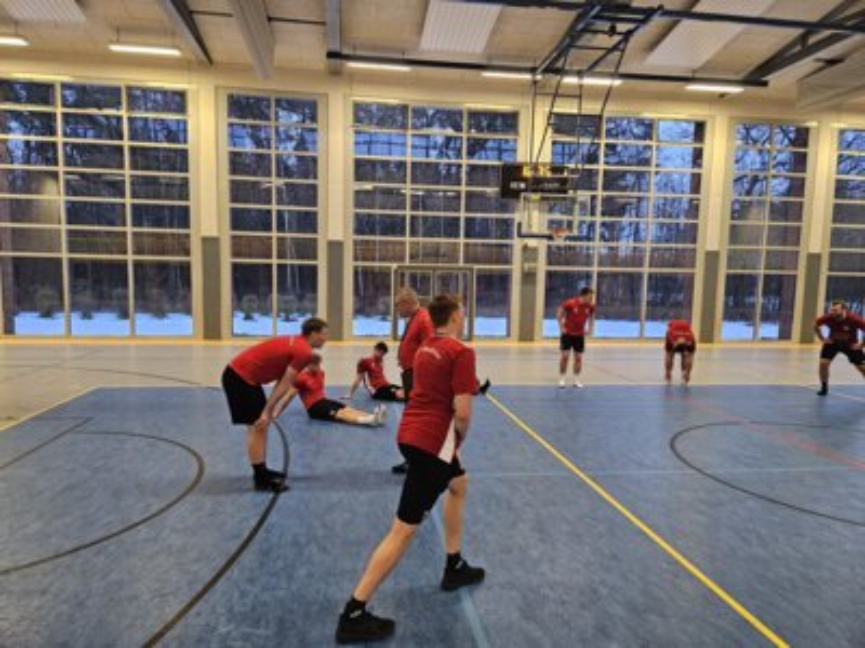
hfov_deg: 73.9
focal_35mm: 23
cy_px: 324
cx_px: 432
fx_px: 575
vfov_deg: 58.9
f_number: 1.8
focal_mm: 5.4
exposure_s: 1/100
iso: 500
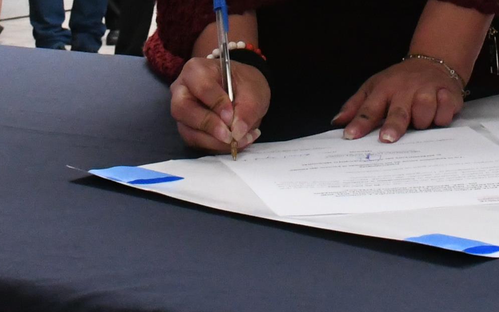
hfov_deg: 14.8
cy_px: -331
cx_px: 321
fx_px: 1918
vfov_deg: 8.7
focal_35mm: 141
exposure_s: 1/100
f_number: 9
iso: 4000
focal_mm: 22
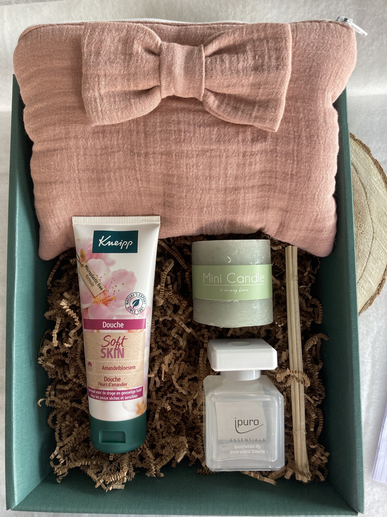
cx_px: 194
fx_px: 417
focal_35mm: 28
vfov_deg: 63.4
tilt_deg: -88.5
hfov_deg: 49.7
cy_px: 258
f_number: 1.8
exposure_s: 1/60
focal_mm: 3.99
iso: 100
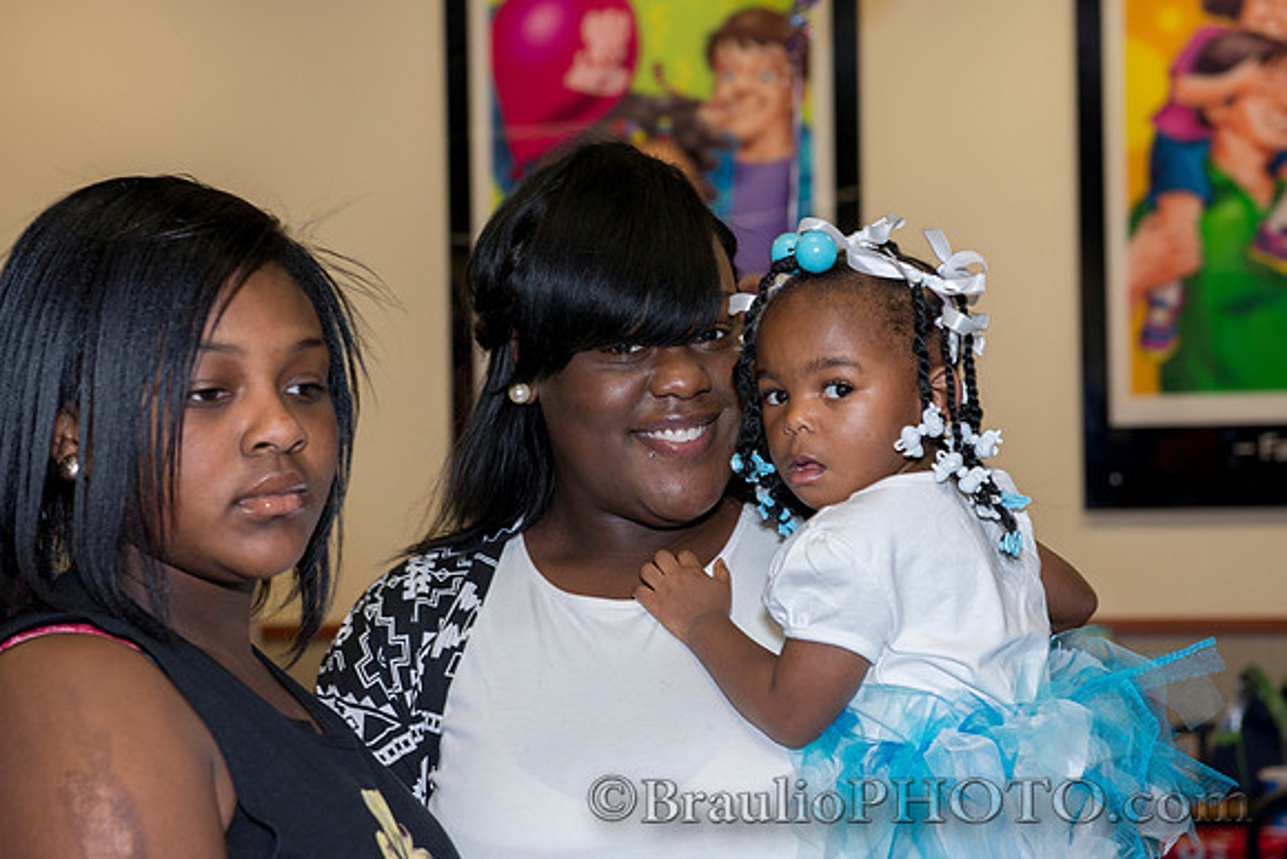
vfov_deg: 18.2
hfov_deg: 27.0
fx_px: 2682
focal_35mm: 75
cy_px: 430
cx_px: 644
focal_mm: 70
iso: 720
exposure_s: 1/80
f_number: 5.6
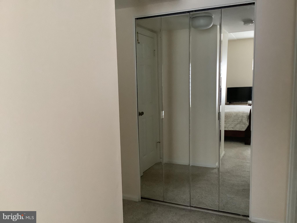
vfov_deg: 45.4
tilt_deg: -9.1
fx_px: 266
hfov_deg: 58.4
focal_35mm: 31
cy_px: 112
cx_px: 148
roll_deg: +2.6
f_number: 2.4
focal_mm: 3.3
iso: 400
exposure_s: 1/40
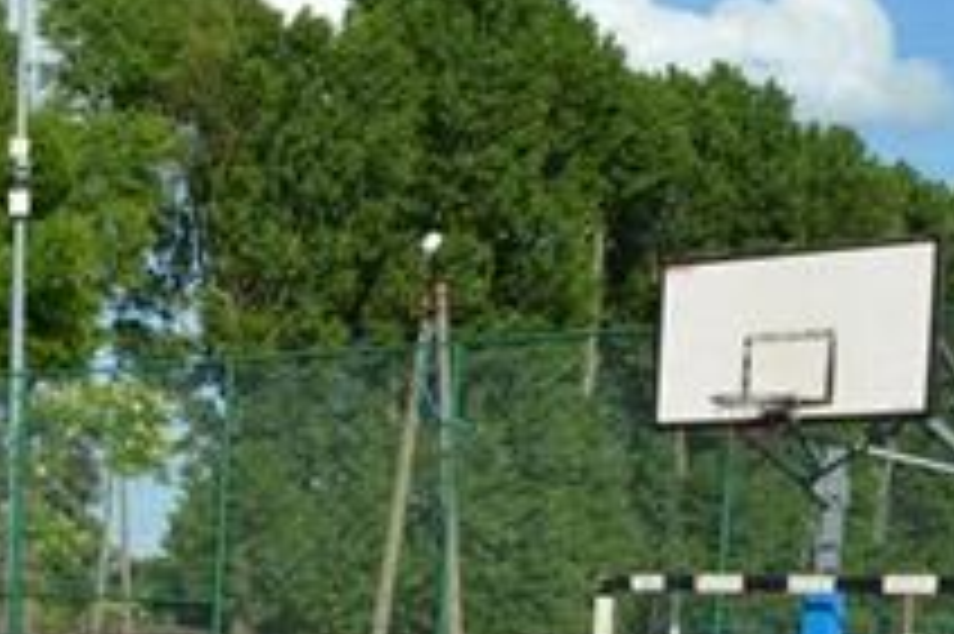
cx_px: -396
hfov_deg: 20.3
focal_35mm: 89
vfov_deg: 14.5
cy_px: 890
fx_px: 2357
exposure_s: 1/250
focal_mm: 18
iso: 100
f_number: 8
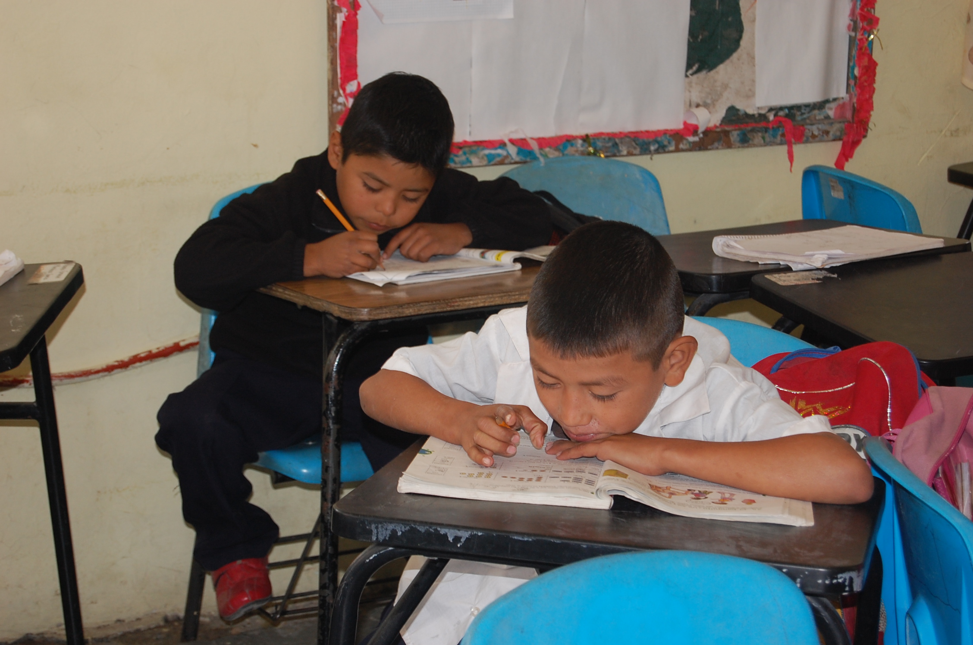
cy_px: 322
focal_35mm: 82
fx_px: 2226
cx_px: 486
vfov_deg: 16.5
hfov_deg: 24.7
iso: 400
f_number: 5.6
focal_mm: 55
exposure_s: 1/60
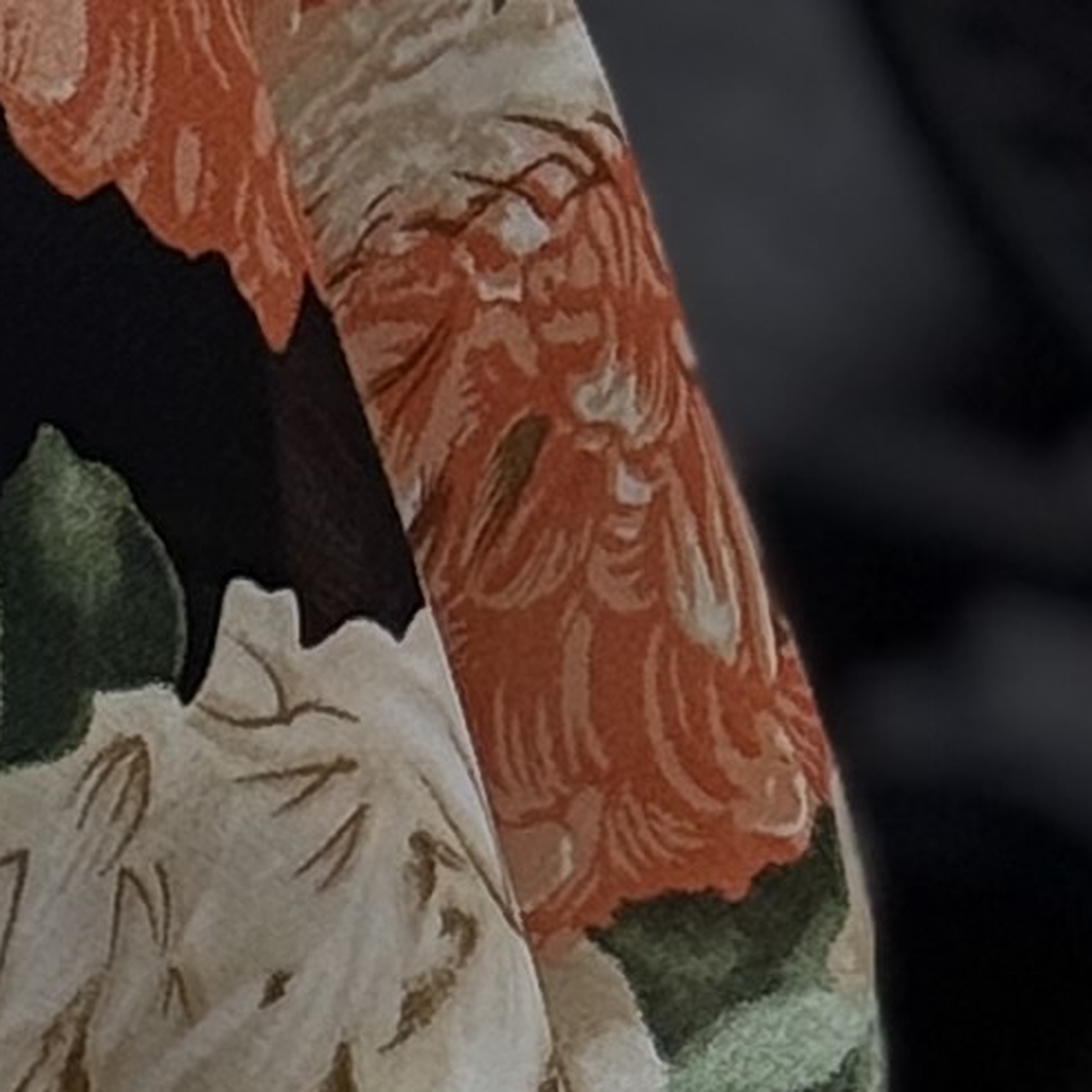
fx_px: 12385
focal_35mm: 347
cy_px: 2392
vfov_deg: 4.9
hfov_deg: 4.9
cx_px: -1393
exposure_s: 1/177
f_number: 1.78
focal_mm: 6.76
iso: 64
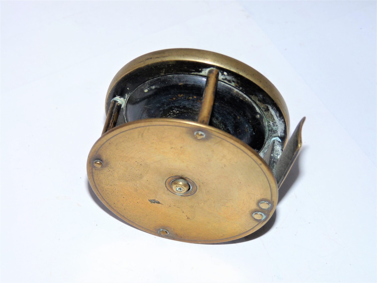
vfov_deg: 12.7
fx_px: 1274
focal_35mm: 117
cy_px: 142
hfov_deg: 16.8
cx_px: 188
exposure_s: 1/40
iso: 100
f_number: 3.6
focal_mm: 20.8
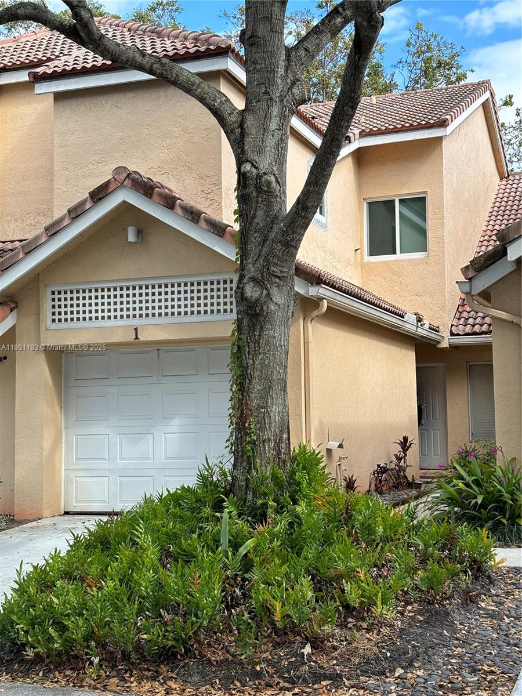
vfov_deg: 36.8
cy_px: 348
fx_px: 1046
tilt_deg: +4.3
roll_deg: +0.4
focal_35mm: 52
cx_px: 261
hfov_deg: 28.0
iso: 32
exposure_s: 1/918
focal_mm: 5.96
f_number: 1.6
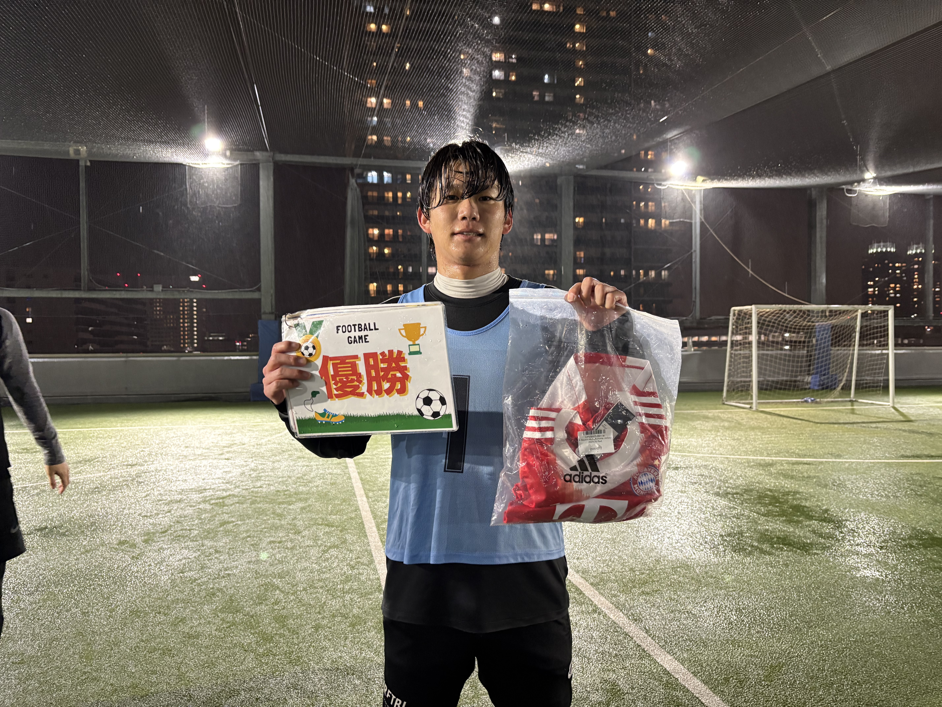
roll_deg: +0.3
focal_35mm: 26
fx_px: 708
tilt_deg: -0.9
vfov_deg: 53.1
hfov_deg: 67.3
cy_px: 354
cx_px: 471
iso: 400
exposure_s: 1/50
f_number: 1.6
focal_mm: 5.96
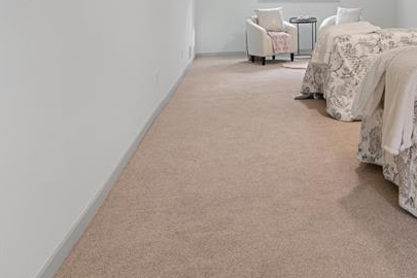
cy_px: 7
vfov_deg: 29.3
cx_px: 391
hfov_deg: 41.1
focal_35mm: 43
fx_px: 498
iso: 320
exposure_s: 1/8
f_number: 7.1
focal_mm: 17
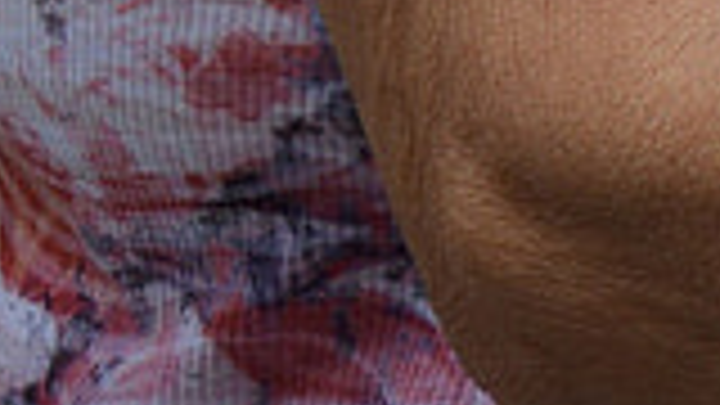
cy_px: -1395
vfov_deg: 1.6
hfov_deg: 2.9
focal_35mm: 754
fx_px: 14395
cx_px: 1033
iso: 200
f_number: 8
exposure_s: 1/250
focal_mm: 48
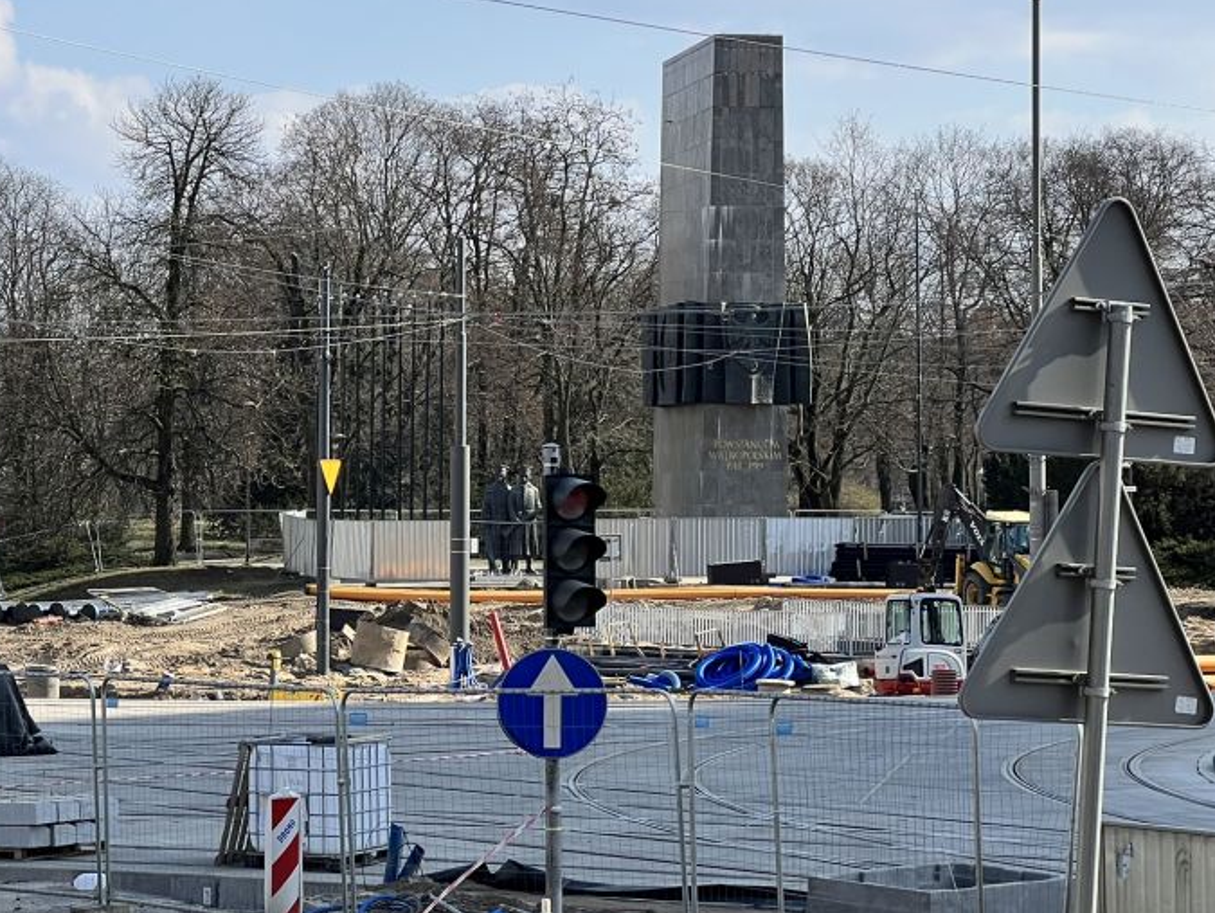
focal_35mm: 114
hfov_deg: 17.2
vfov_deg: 13.0
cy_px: 452
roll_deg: +0.3
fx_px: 4003
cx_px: 473
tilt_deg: +0.3
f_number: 2.8
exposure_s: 1/704
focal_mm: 9
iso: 32
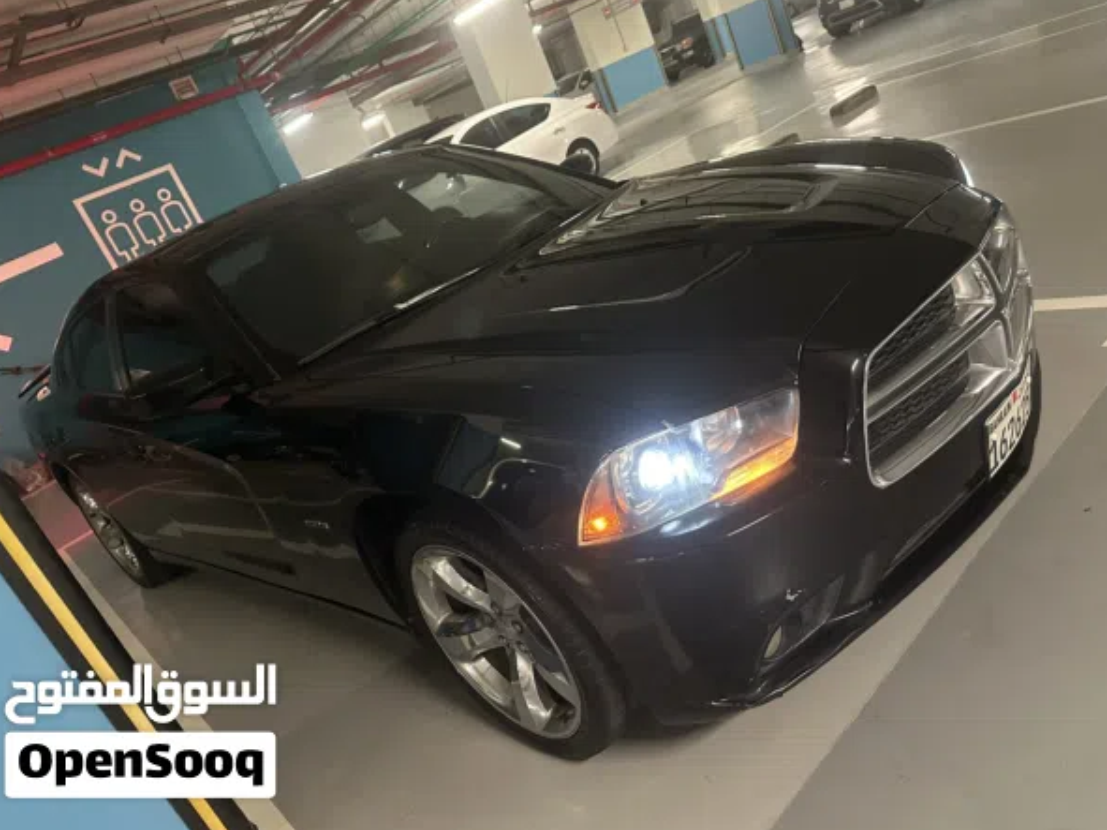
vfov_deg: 53.0
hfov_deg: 67.3
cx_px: 558
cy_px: 393
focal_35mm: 26
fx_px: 831
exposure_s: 1/35
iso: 1000
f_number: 1.78
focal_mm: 6.86
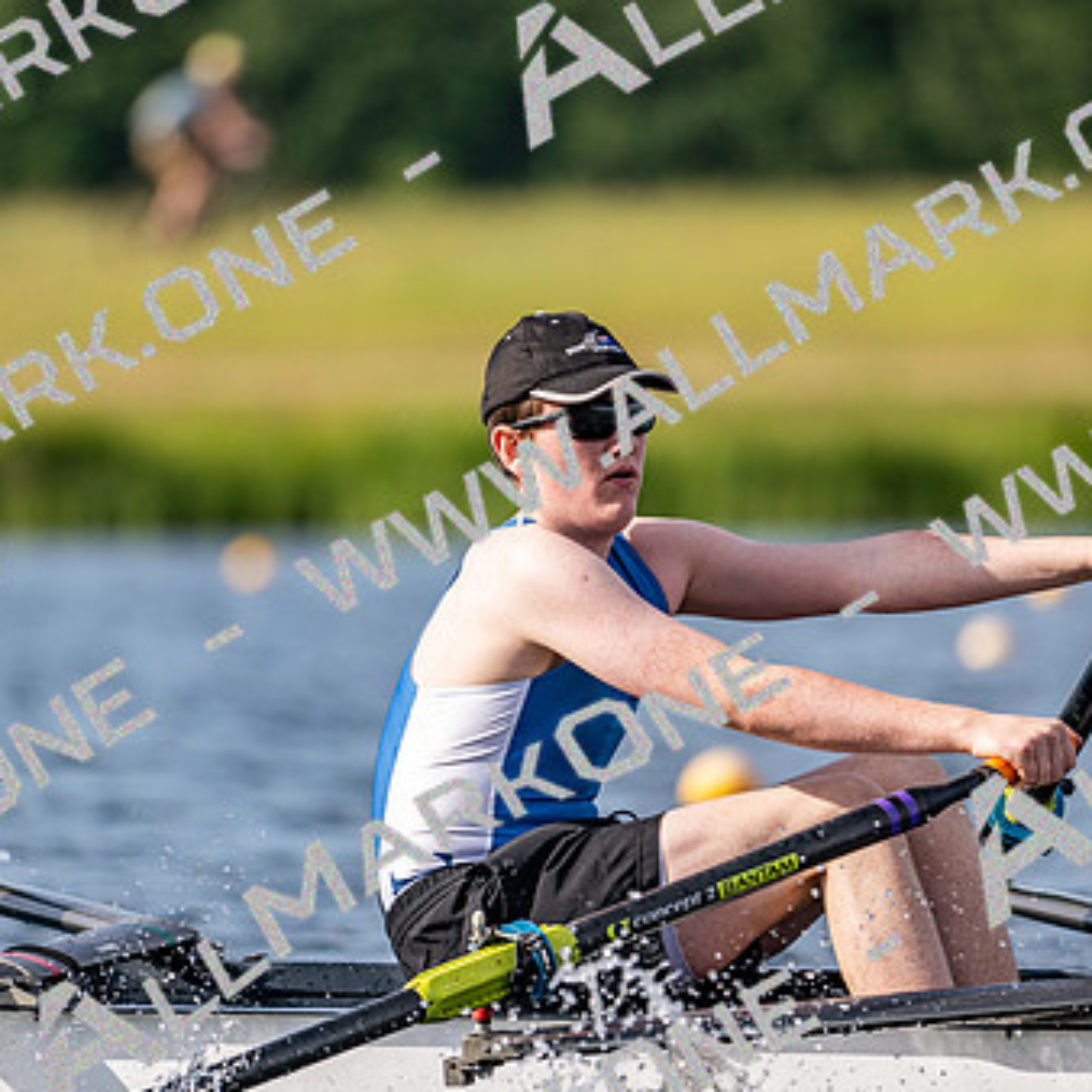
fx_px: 20807
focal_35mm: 583
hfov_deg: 3.0
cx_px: 695
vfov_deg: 3.0
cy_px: 622
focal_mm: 400
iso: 360
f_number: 4.5
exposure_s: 1/2500
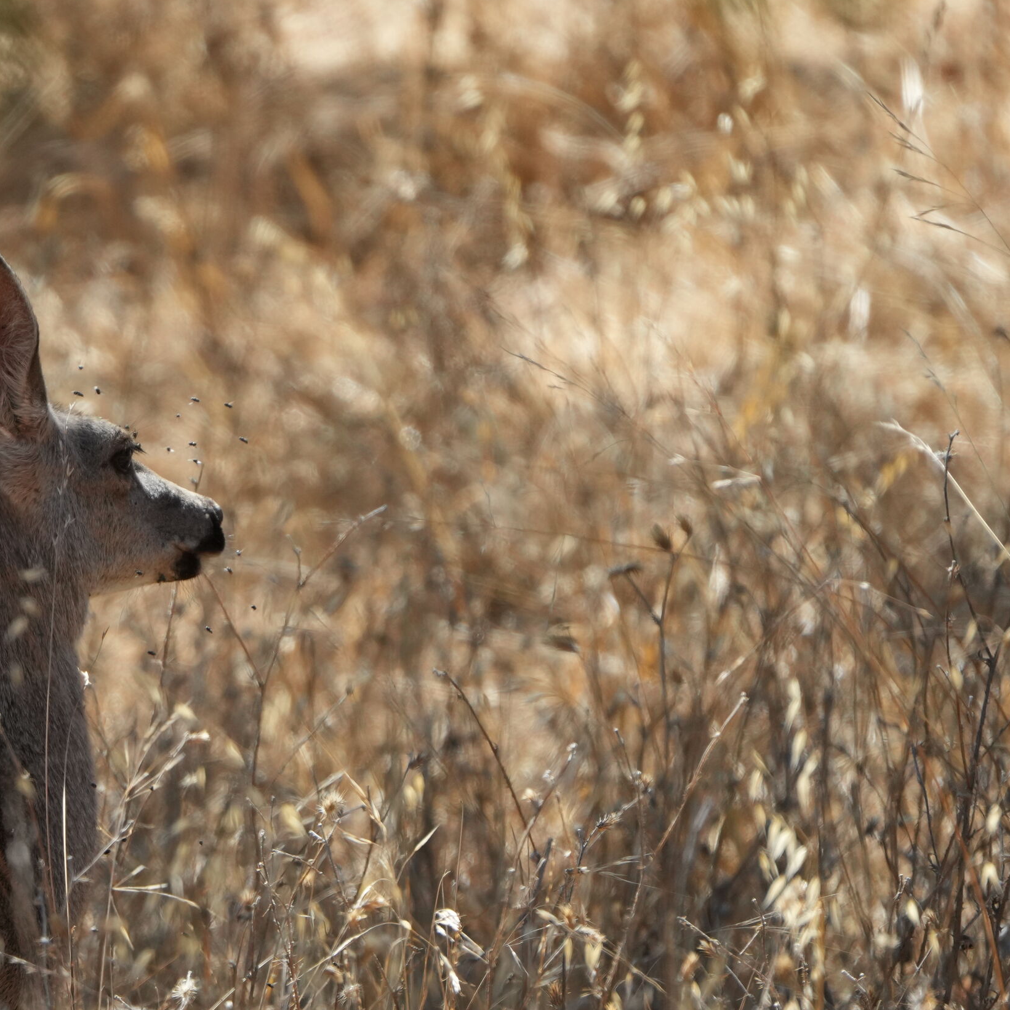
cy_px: 883
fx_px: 29544
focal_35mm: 895
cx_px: 36
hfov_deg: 2.0
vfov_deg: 2.0
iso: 640
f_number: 6.3
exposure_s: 1/800
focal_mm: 400
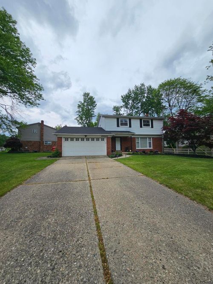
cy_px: 142
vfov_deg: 106.2
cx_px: 106
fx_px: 107
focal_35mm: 13
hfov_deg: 89.9
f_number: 2.2
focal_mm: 2.2
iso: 50
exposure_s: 1/3168
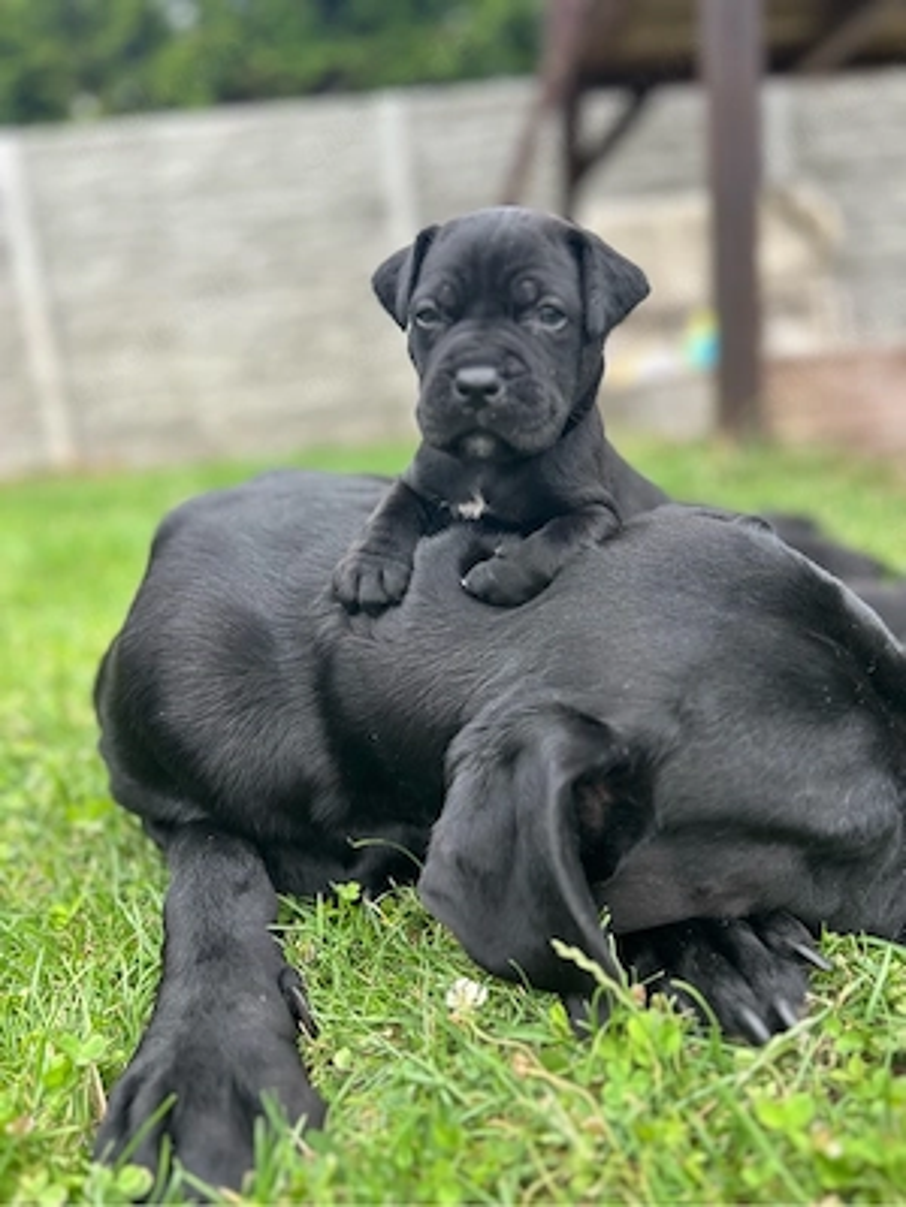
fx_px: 907
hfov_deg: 53.1
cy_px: 604
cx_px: 453
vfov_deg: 67.3
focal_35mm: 26
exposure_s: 1/327
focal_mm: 5.7
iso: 50
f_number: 1.5
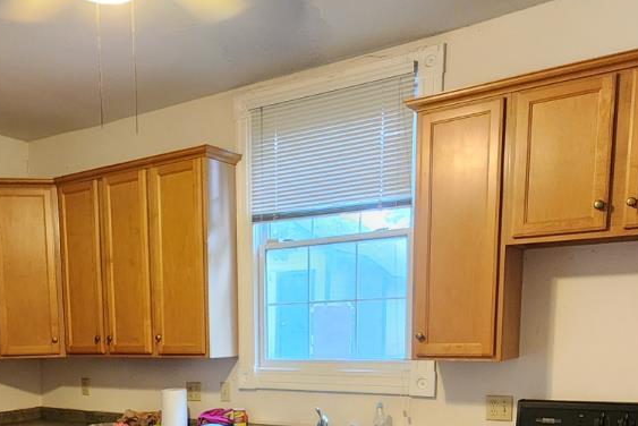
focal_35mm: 36
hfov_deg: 52.2
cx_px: 216
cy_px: 429
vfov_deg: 33.6
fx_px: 638
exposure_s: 1/24
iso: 640
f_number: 2.2
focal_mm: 2.2
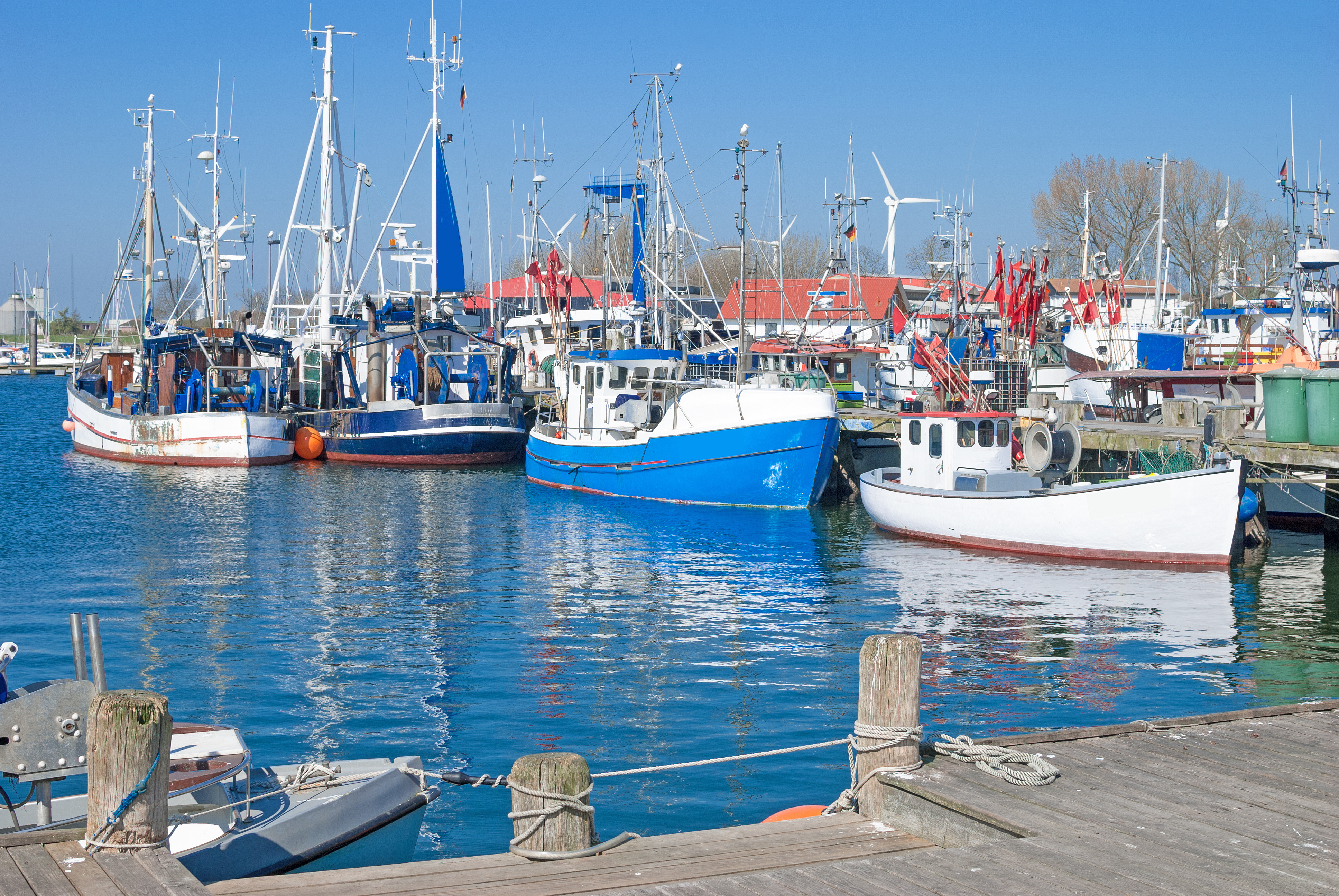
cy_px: 448
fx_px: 1955
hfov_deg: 37.8
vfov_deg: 25.8
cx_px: 670
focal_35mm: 52
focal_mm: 35
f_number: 8
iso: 100
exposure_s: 1/250
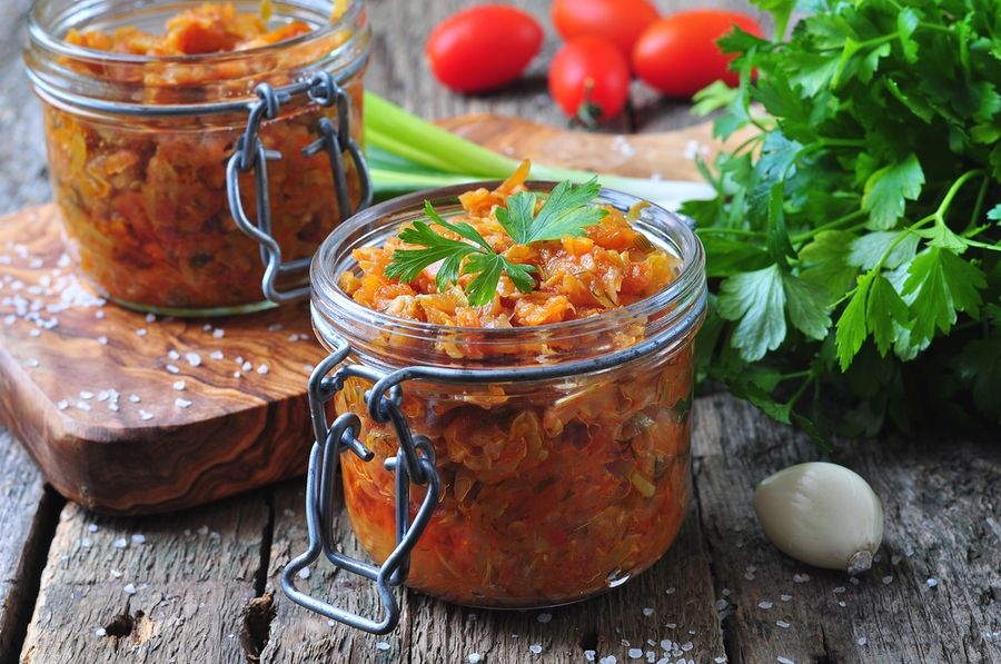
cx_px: 500
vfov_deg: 18.1
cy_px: 332
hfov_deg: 27.0
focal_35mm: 75
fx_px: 2082
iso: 200
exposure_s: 1/80
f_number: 8
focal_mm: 50
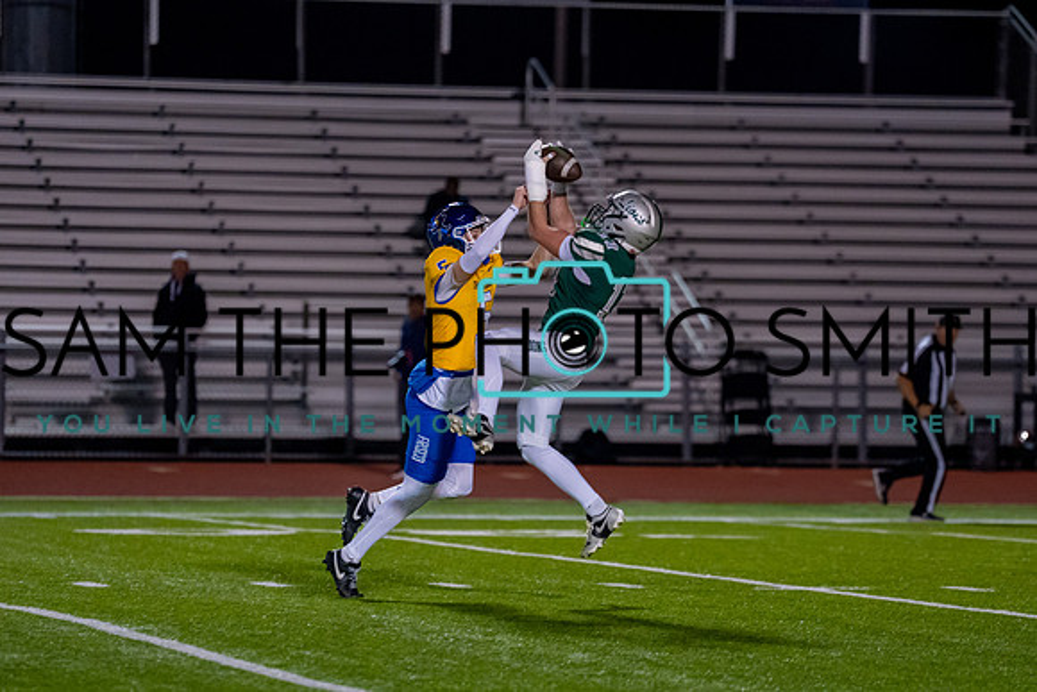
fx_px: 6604
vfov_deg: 6.0
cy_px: 368
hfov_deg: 9.0
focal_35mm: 229
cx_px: 560
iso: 3200
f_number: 2.8
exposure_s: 1/1000
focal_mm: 168
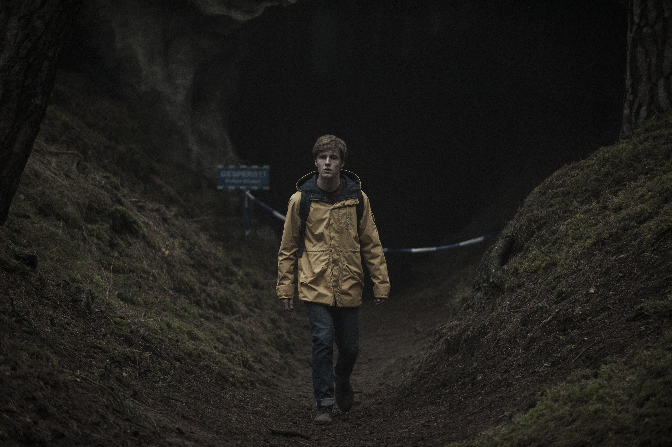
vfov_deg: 6.9
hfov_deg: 10.3
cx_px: 336
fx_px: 3731
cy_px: 224
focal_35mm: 200
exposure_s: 1/125
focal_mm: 200
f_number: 2.8
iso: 1600
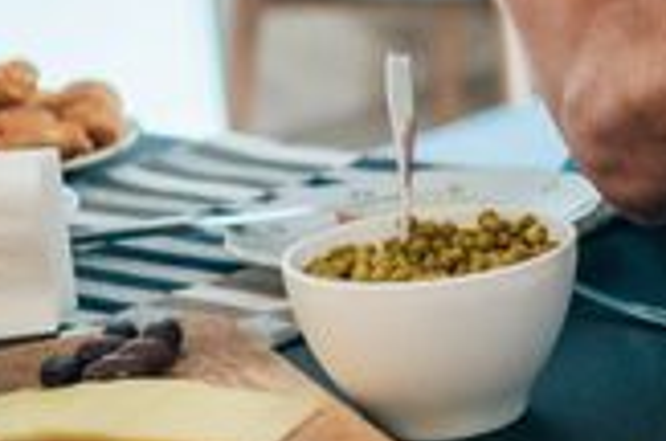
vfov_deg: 7.9
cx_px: 1348
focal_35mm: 172
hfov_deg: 10.9
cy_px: 6
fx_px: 3176
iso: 4000
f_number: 2
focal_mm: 35
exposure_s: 1/125
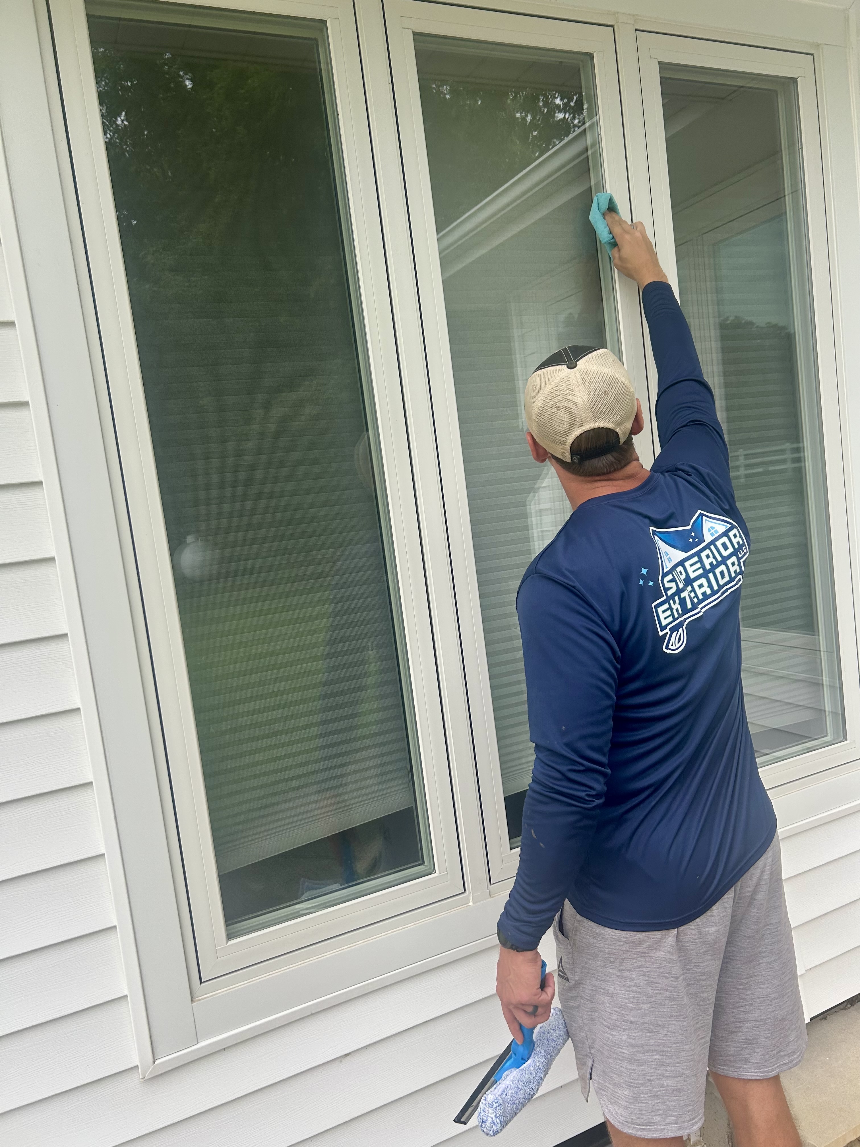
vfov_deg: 67.3
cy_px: 574
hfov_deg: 53.1
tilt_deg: -6.3
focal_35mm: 26
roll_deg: +7.0
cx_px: 430
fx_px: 861
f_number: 1.5
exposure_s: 1/121
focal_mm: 5.7
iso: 80
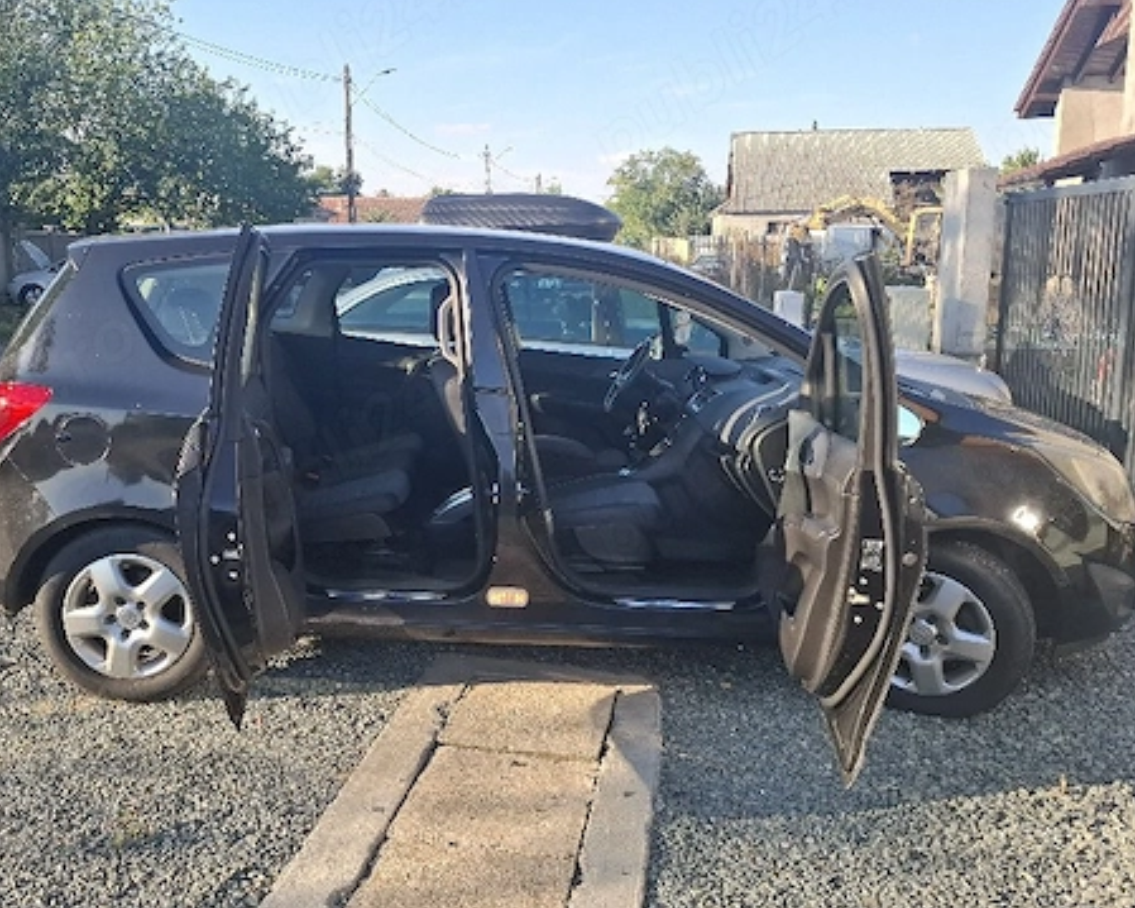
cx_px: 465
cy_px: 450
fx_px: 1008
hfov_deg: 58.4
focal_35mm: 30
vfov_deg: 48.5
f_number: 1.8
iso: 50
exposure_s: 1/769
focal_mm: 5.54
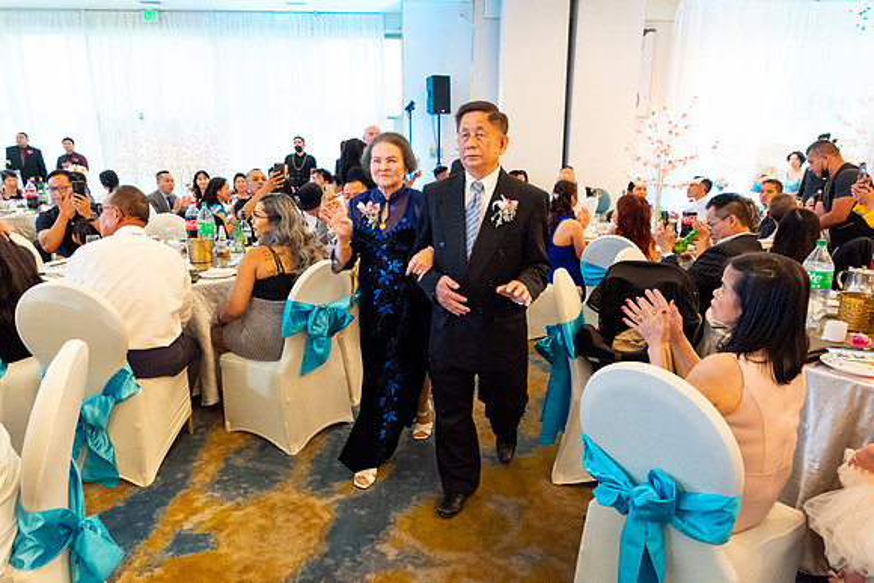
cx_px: 437
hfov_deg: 73.7
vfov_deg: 53.2
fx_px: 583
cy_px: 292
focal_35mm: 24
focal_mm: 24
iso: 5000
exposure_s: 1/125
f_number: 5
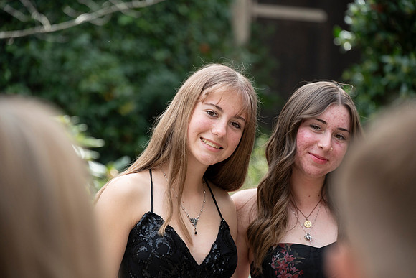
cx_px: 208
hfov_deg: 10.3
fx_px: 2312
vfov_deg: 6.9
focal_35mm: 200
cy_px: 139
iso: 1250
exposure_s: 1/800
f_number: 6.3
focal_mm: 200
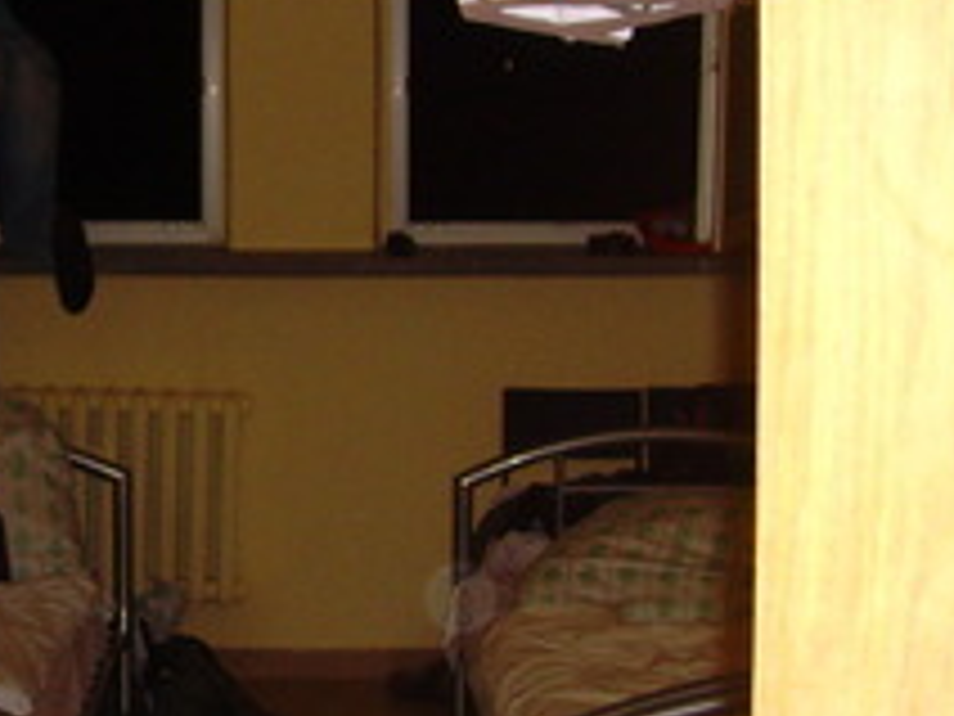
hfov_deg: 20.6
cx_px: -22
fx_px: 2535
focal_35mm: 92
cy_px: 417
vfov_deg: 16.1
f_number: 3.5
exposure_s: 1/45
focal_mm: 6.6
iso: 200
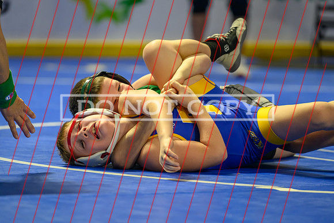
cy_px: 138
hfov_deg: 8.1
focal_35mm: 254
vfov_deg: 5.4
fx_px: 2359
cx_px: 137
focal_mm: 200
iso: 2500
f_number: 2.8
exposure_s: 1/800
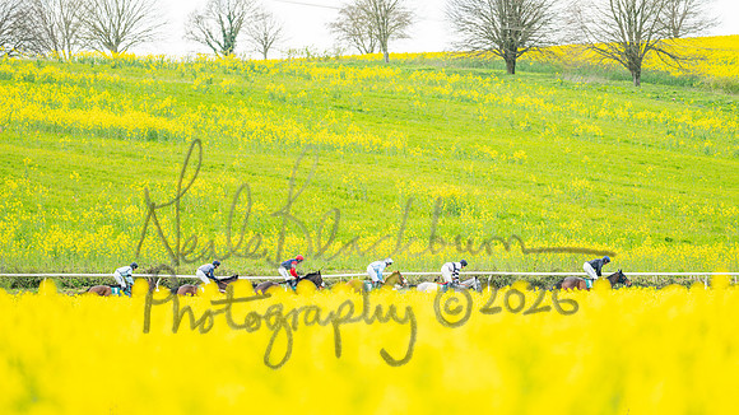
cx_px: 368
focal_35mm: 466
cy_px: 263
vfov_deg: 2.6
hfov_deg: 4.6
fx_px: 9131
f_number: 4.5
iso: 400
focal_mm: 400
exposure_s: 1/1000
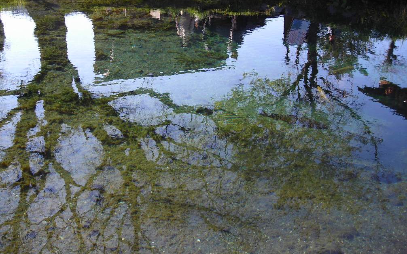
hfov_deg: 48.2
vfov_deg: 31.2
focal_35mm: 41
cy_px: 106
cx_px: 201
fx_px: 455
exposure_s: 1/97.2
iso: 50
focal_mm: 6.3
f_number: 3.2
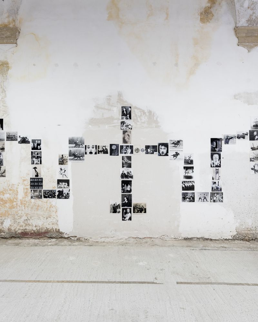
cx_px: 126
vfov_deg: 68.7
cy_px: 161
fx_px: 236
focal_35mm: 25
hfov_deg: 57.3
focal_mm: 23.8
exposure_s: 1/13
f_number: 8
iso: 200
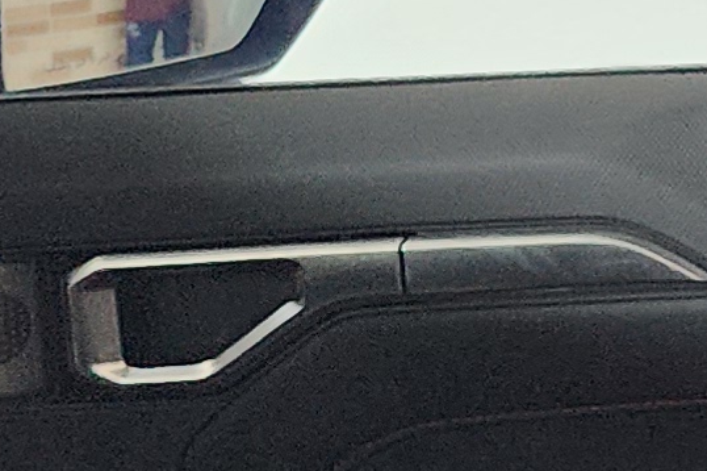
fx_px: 3493
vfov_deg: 7.7
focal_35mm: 178
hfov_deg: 10.6
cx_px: 1400
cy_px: 329
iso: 500
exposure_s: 1/120
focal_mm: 6.4
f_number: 1.8
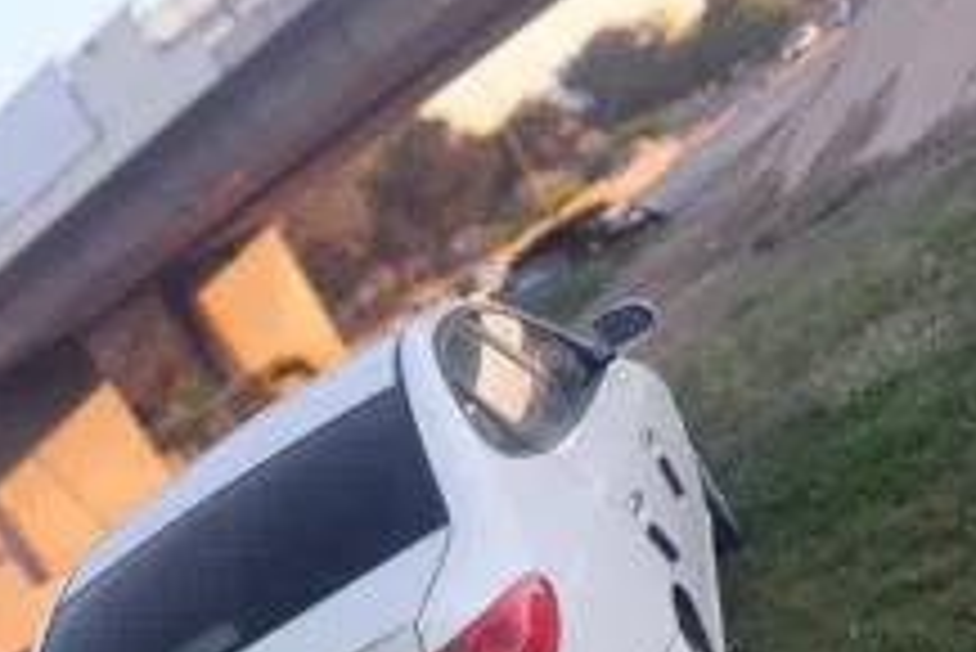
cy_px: 854
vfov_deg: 25.2
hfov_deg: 42.2
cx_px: 333
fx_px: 1248
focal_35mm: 46
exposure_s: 1/100
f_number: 1.7
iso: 74
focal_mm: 5.31
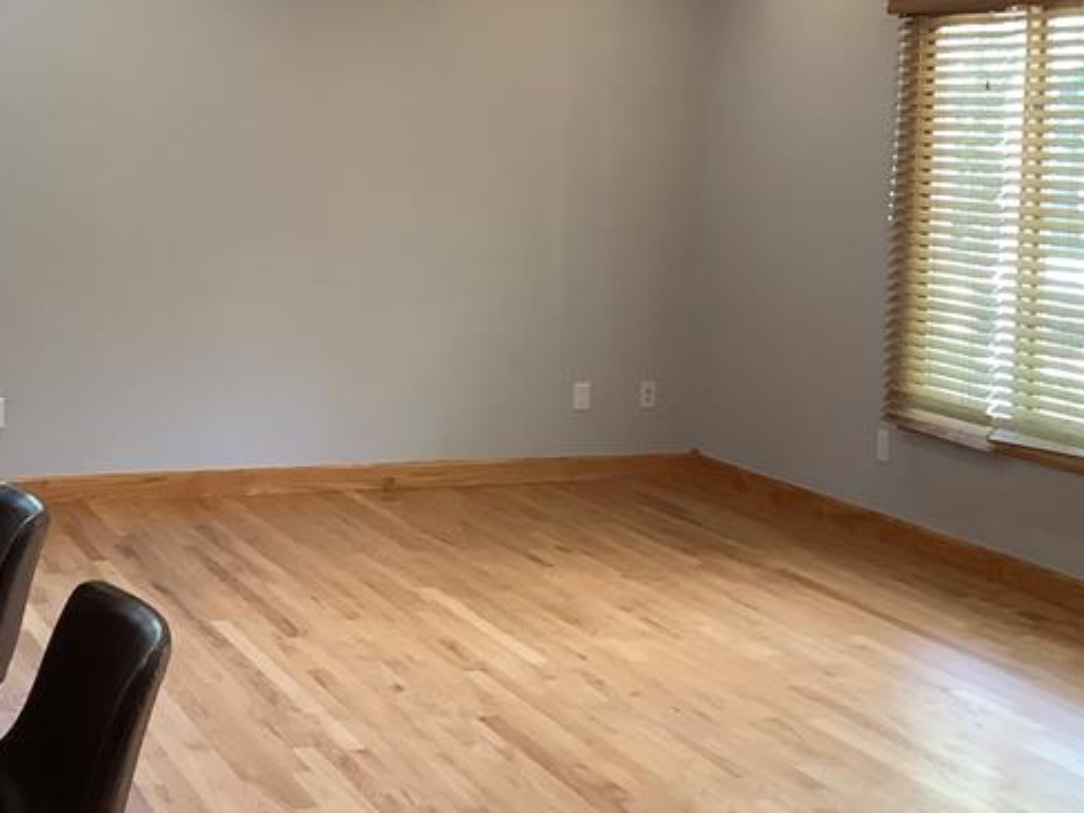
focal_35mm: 65
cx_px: 506
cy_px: 298
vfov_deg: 22.5
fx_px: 2035
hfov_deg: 29.8
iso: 100
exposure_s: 1/60
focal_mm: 3.3
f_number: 2.4
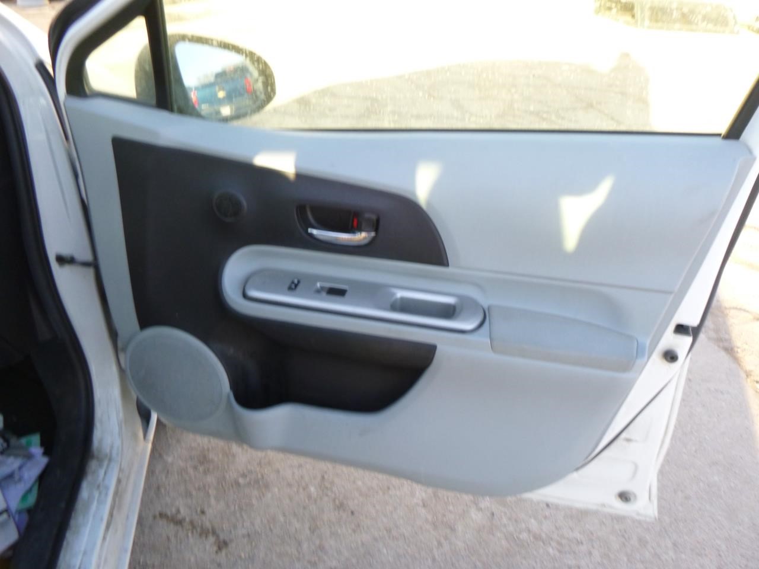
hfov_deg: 69.4
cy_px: 284
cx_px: 380
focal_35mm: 25
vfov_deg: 54.9
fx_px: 548
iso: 200
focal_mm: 4.5
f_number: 3.9
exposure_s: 1/60
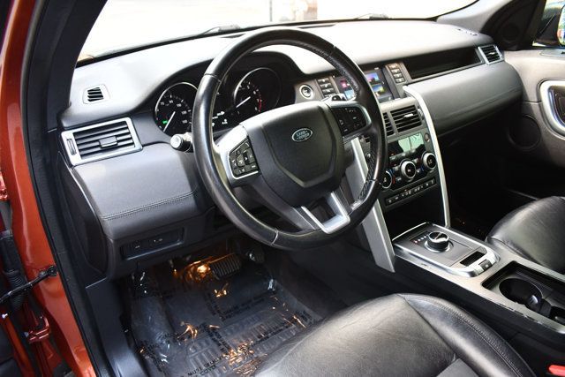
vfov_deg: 48.0
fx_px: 424
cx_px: 282
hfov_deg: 67.4
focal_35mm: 27
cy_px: 188
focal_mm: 18
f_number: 3.5
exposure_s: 1/125
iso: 1250
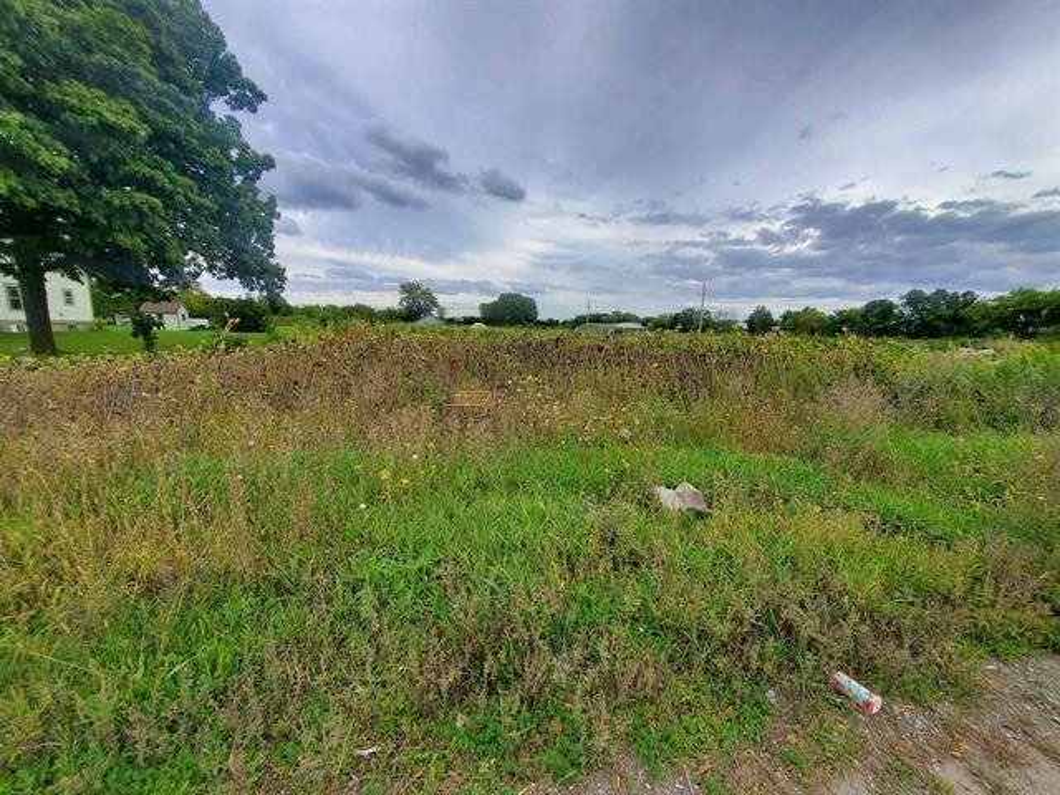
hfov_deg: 106.2
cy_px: 398
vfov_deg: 89.9
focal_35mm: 13
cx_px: 530
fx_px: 398
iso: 50
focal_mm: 1.8
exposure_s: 1/516
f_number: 2.2
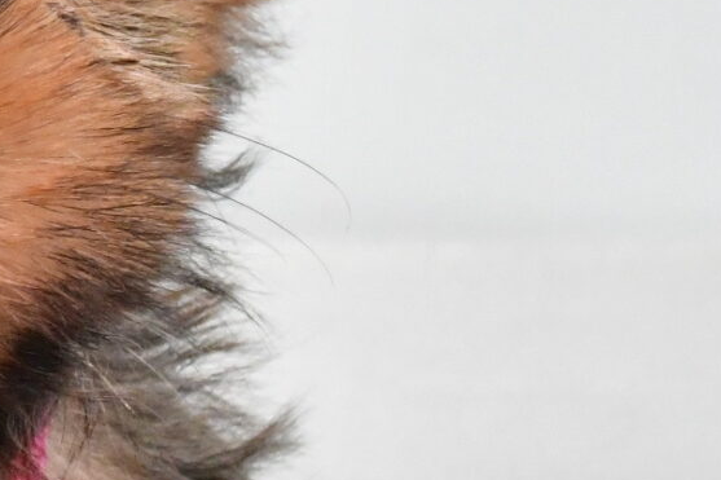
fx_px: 3864
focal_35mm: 193
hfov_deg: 10.0
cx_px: -663
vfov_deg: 7.1
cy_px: 195
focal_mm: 28
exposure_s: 1/640
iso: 5000
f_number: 13
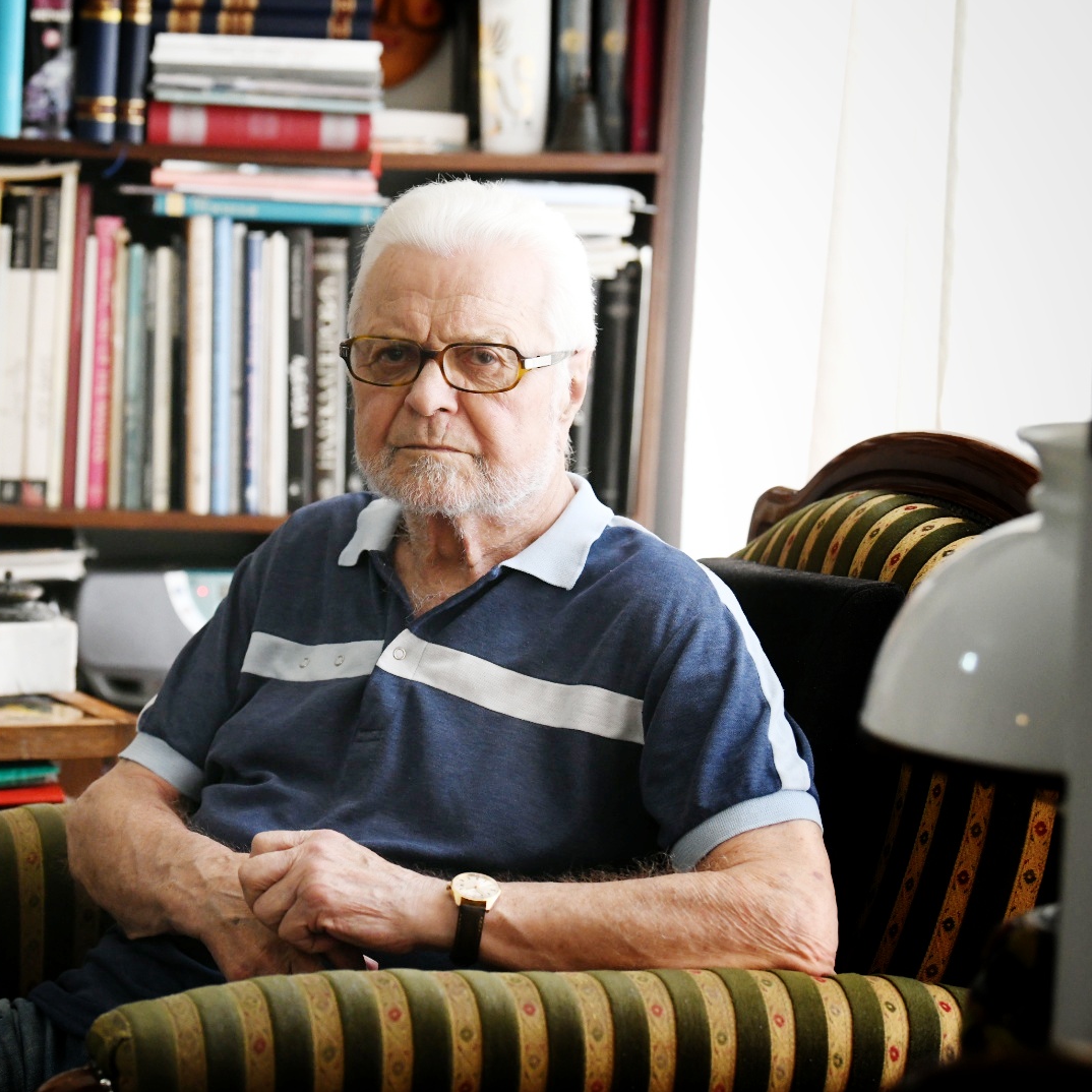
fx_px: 3890
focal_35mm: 109
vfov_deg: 16.0
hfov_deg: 15.9
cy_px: 545
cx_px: 289
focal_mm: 85
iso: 3200
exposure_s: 1/160
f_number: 4
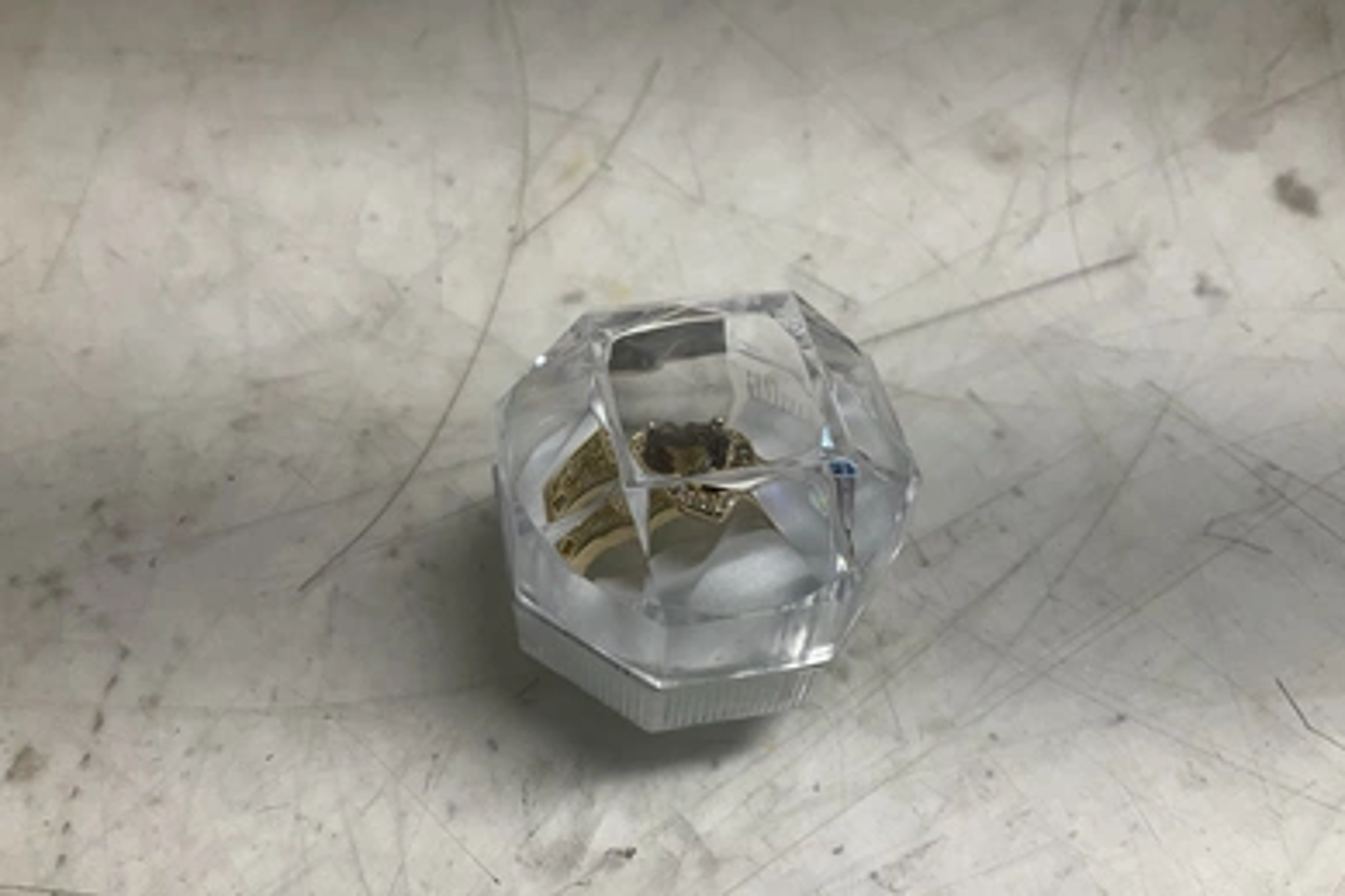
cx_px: 664
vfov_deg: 42.3
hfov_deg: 60.3
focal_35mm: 31
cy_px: 474
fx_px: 1158
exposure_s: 1/120
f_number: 1.8
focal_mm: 3
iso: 32
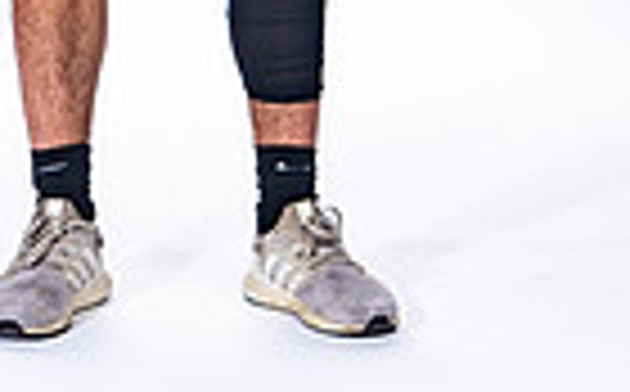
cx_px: 122
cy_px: -572
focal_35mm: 282
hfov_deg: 7.4
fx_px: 4834
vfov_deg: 4.5
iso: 250
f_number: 8
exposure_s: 1/250
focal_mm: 86
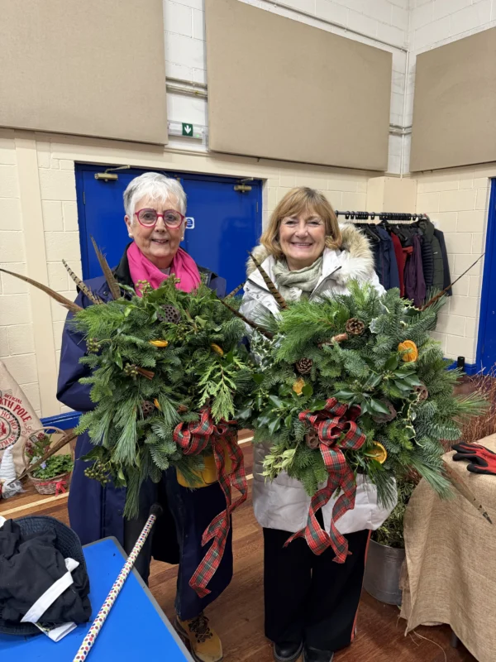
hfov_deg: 56.8
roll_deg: -0.5
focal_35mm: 24
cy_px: 331
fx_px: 459
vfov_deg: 71.6
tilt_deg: -10.2
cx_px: 248
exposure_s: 1/50
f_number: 1.78
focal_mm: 6.76
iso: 250
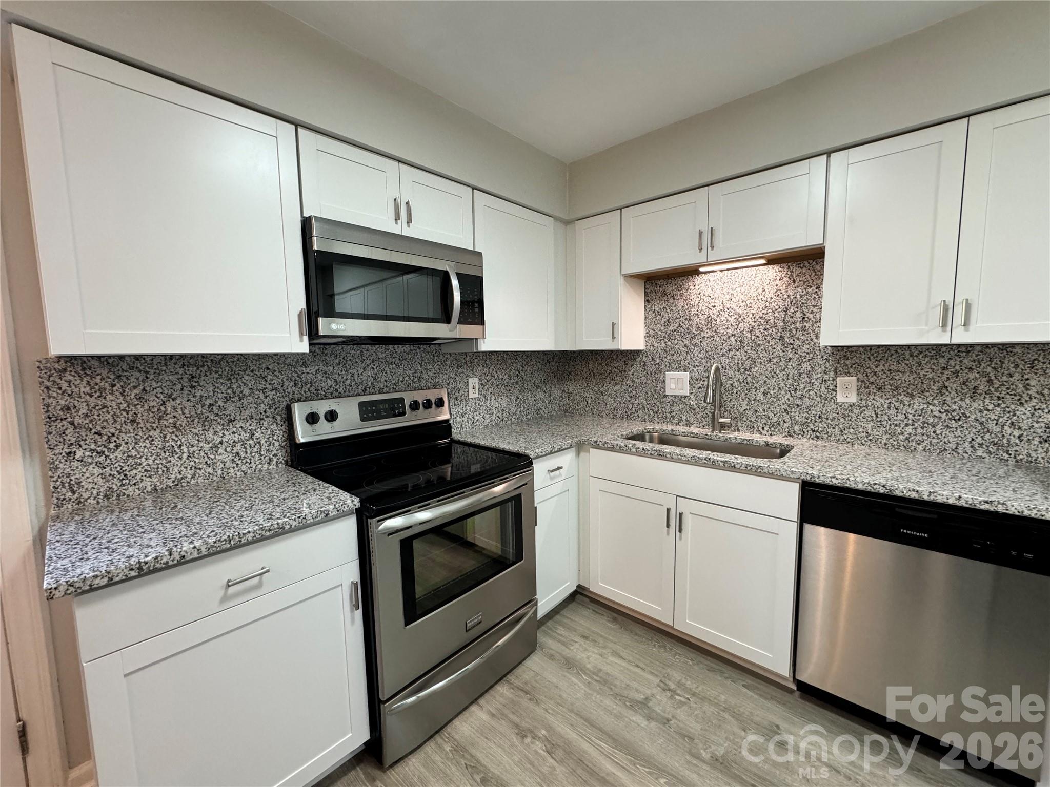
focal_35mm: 14
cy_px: 394
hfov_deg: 102.1
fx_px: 425
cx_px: 525
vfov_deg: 85.7
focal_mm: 2.22
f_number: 2.2
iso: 320
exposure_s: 1/120
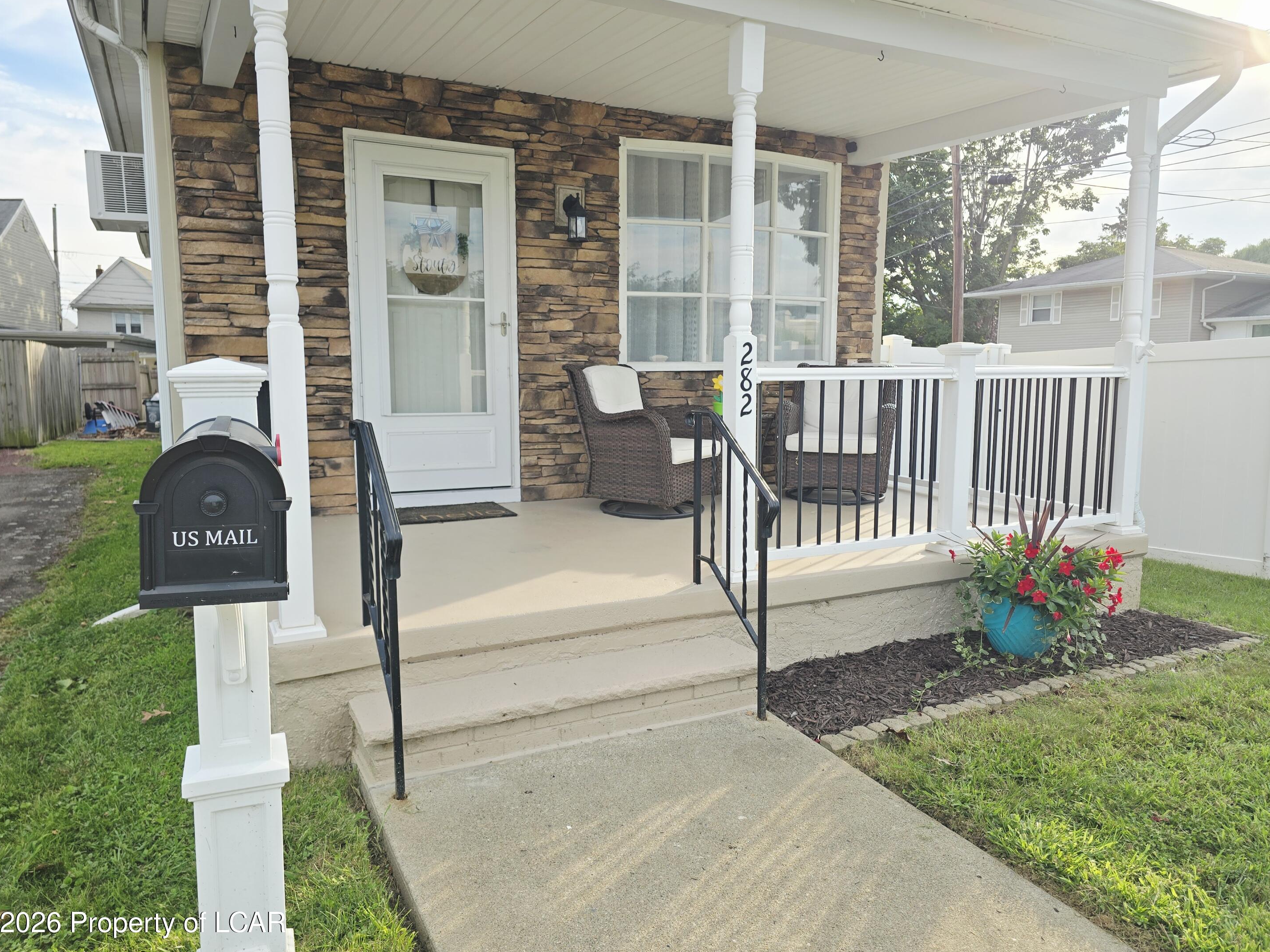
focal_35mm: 24
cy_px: 471
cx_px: 639
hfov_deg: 71.6
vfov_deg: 56.8
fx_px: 880
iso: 12
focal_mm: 6.3
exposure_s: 1/389
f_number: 1.7
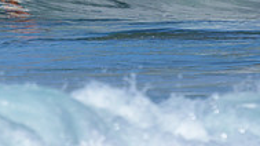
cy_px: -96
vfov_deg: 0.3
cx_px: -47
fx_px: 24395
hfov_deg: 0.6
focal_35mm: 3541
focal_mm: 800
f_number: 6.3
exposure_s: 1/2000
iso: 250
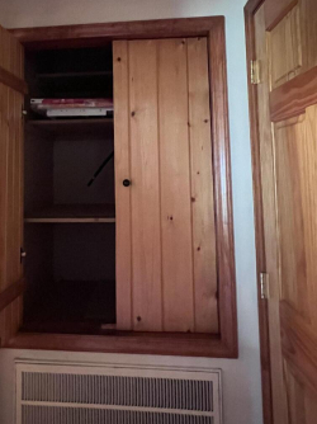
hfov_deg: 52.0
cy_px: 143
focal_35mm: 26
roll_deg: +1.0
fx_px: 318
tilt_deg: +4.8
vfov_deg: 65.6
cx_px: 107
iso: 1250
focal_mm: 1.57
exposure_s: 1/30
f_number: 1.8
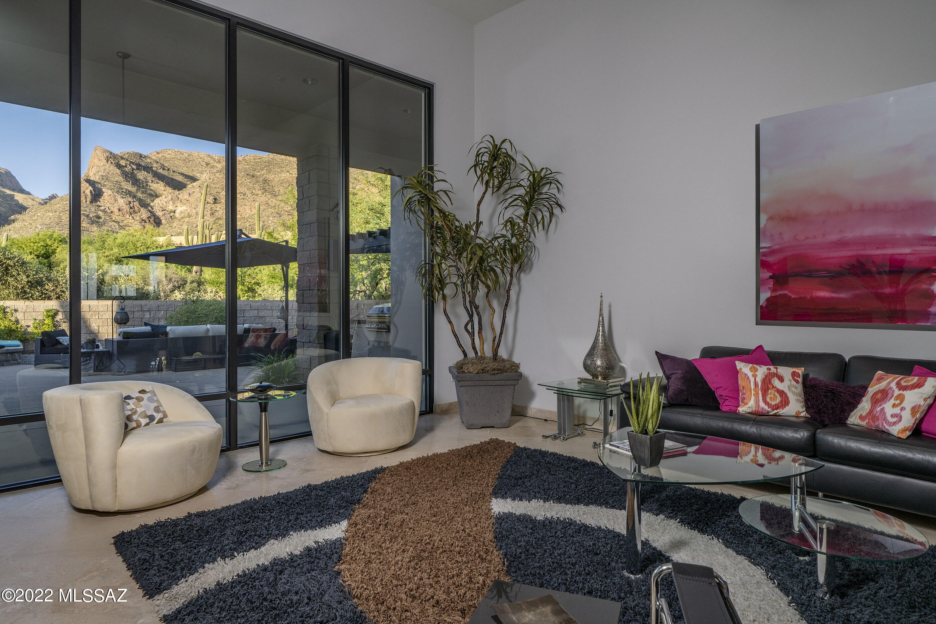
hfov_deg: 86.9
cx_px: 468
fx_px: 494
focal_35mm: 19
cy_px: 312
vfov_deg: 64.5
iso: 200
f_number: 9
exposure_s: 1/60
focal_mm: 19
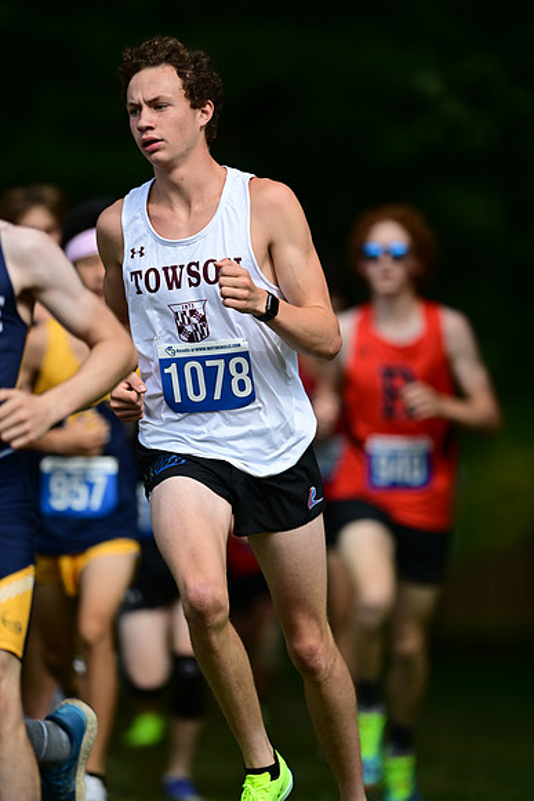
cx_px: 267
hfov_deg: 4.6
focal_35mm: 300
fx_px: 6670
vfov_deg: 6.9
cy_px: 400
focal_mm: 300
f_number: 2.8
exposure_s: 1/2000
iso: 160
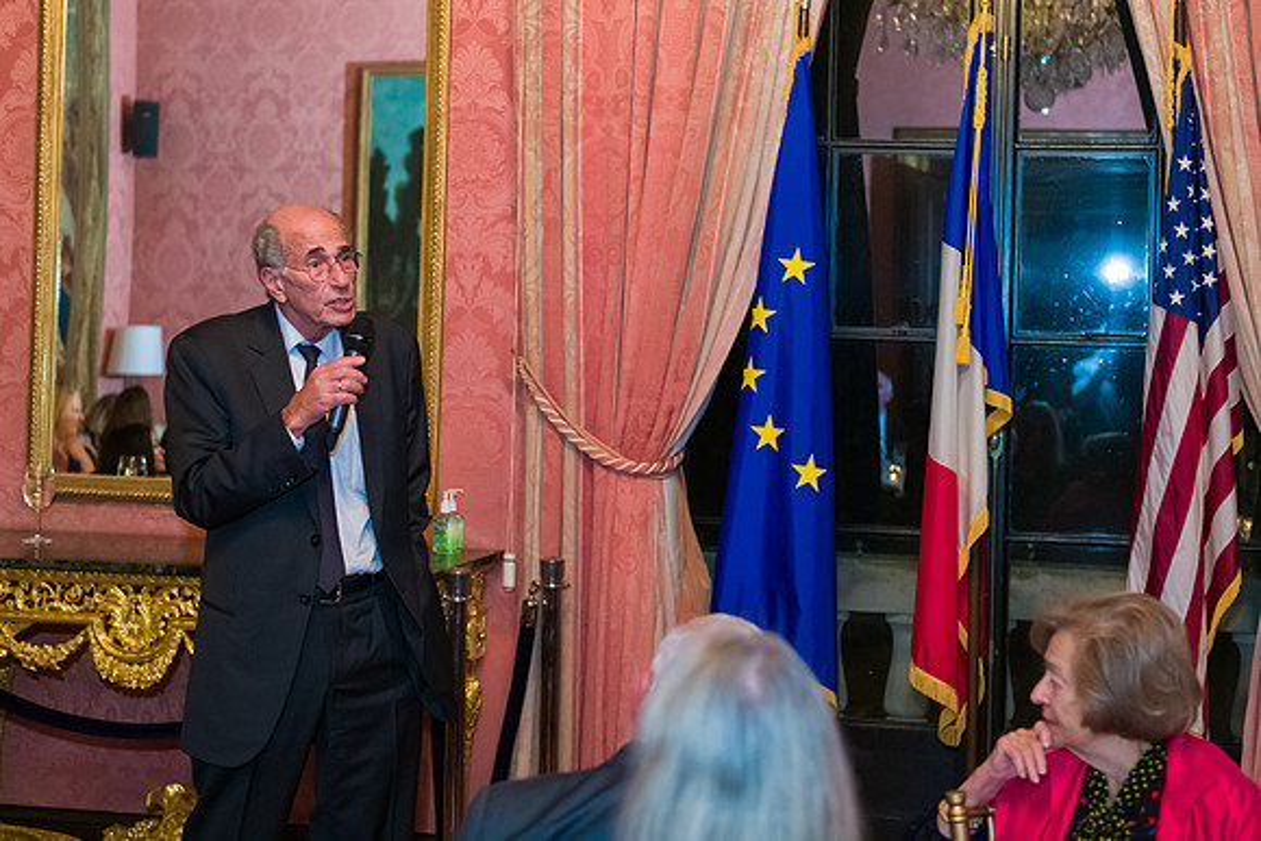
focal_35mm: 62
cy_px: 317
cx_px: 654
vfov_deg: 21.8
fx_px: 2183
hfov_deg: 32.2
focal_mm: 50
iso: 3200
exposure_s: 1/80
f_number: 3.2
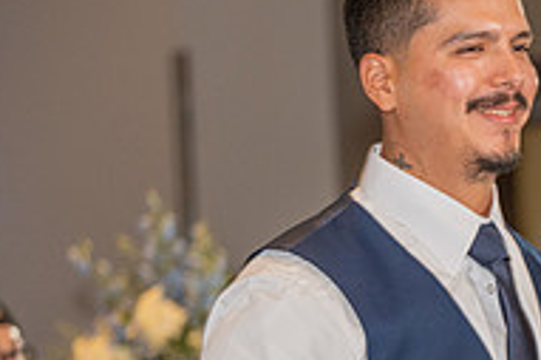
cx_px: 734
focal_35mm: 283
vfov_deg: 4.8
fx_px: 4249
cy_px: 441
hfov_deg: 7.2
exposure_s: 1/125
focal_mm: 93
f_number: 2.8
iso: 1000
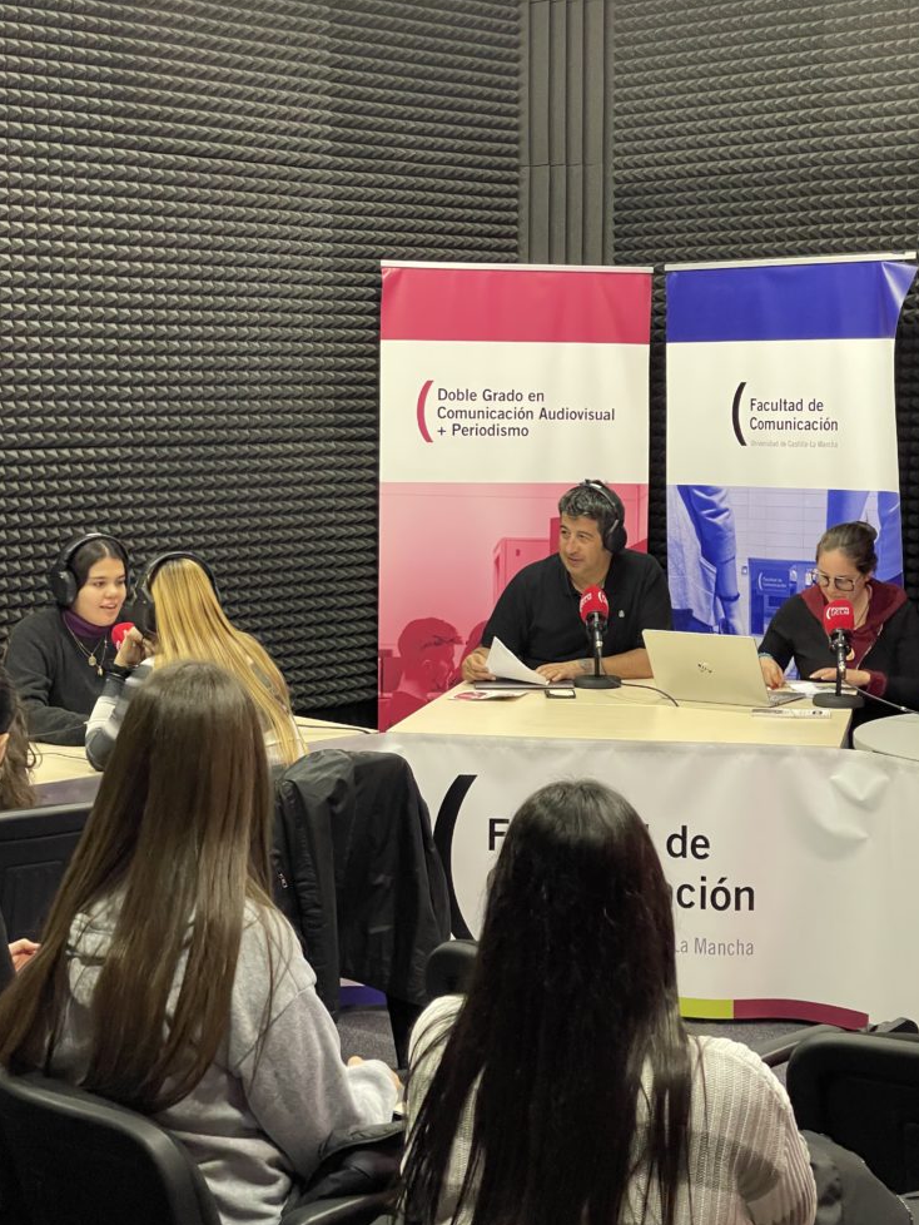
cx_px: 476
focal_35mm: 67
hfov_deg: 21.9
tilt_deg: -5.9
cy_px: 609
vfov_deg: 29.0
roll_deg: +0.3
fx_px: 2371
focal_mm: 7.5
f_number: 2.2
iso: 800
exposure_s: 1/50
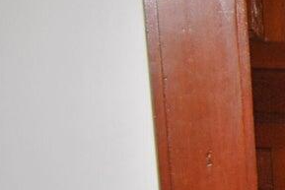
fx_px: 723
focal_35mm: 91
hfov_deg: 17.1
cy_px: 152
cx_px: 550
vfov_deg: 14.9
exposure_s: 1/60
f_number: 5.6
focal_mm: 11.5
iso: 400
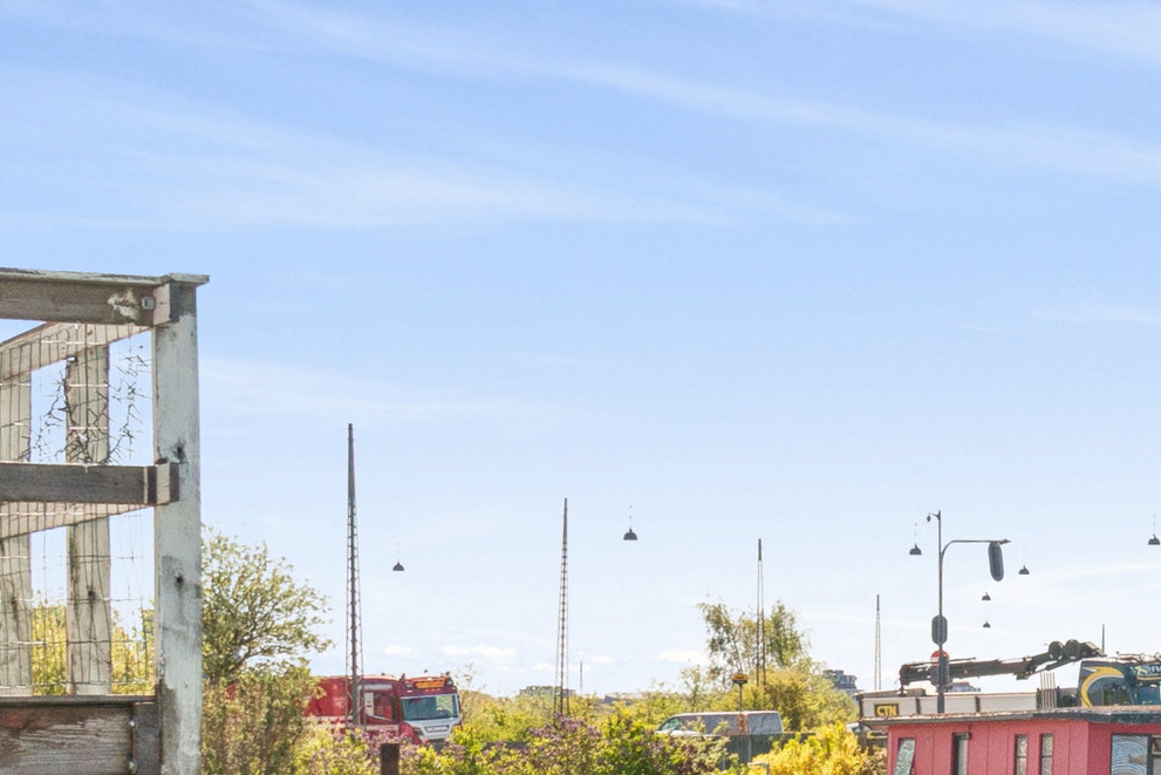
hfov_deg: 17.0
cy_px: 1011
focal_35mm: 109
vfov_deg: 12.2
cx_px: 1734
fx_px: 3516
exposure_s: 1/320
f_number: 10
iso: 200
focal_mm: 24
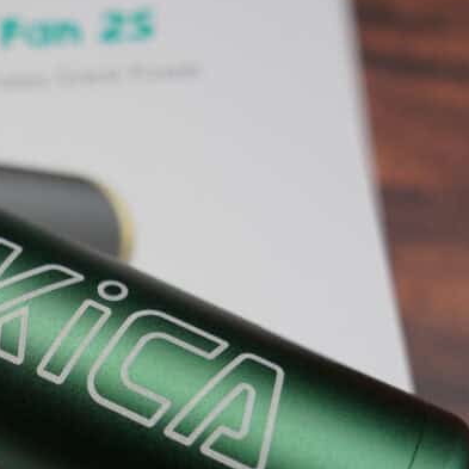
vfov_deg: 18.5
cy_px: 362
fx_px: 1426
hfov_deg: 18.1
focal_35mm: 93
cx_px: -25
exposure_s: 1/100
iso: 100
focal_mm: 28
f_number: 2.8
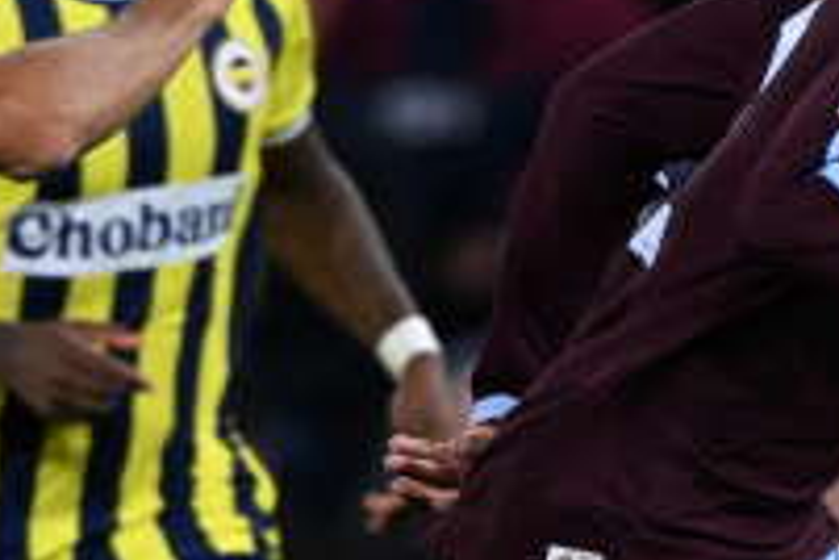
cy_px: 1252
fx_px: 59261
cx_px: 426
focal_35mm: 2543
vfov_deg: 0.5
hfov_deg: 0.8
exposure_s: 1/1000
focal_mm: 400
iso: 1600
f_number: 4
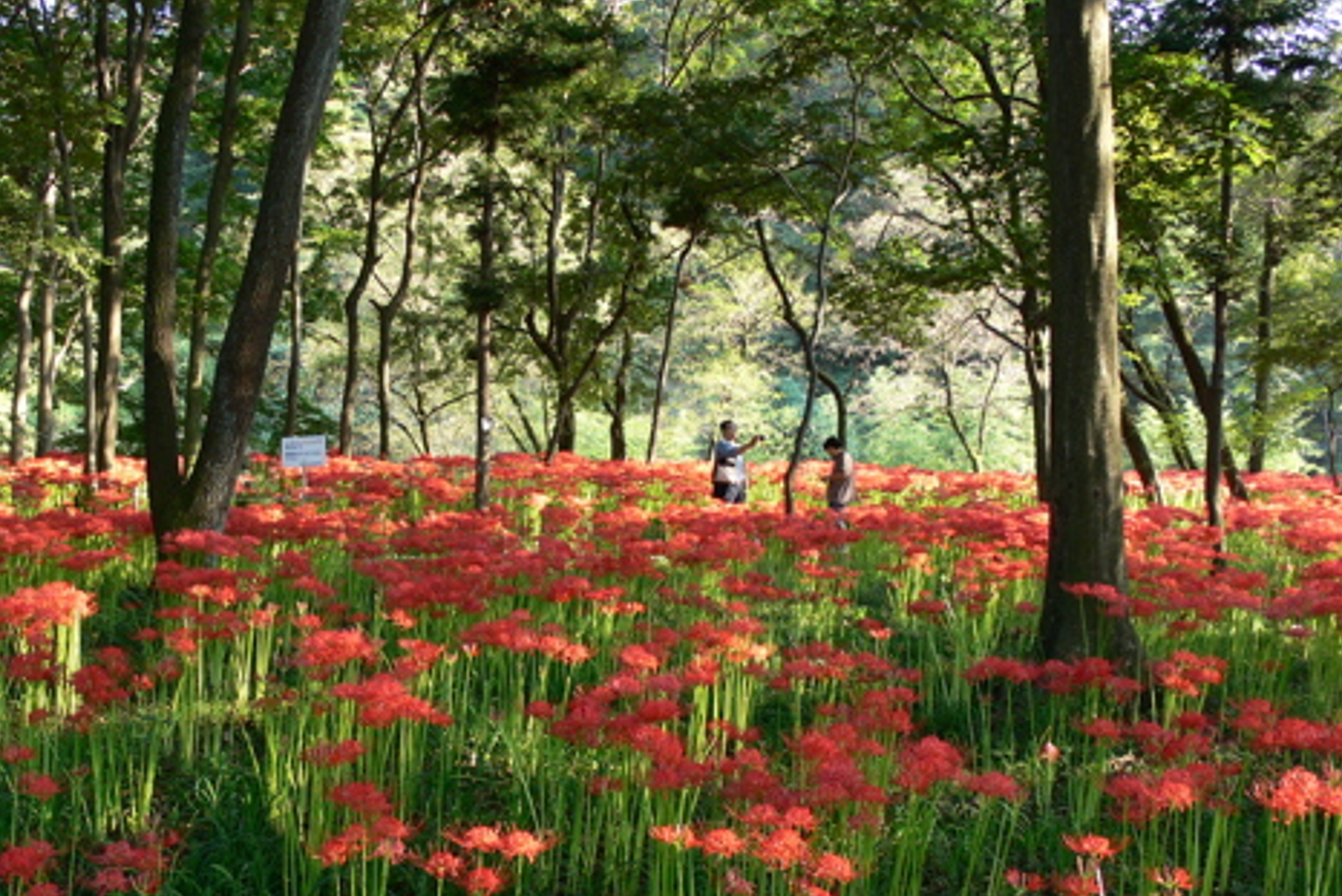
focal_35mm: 50
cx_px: 495
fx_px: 1864
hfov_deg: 39.3
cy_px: 559
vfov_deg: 26.9
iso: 80
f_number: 2.8
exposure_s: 1/40
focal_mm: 7.4
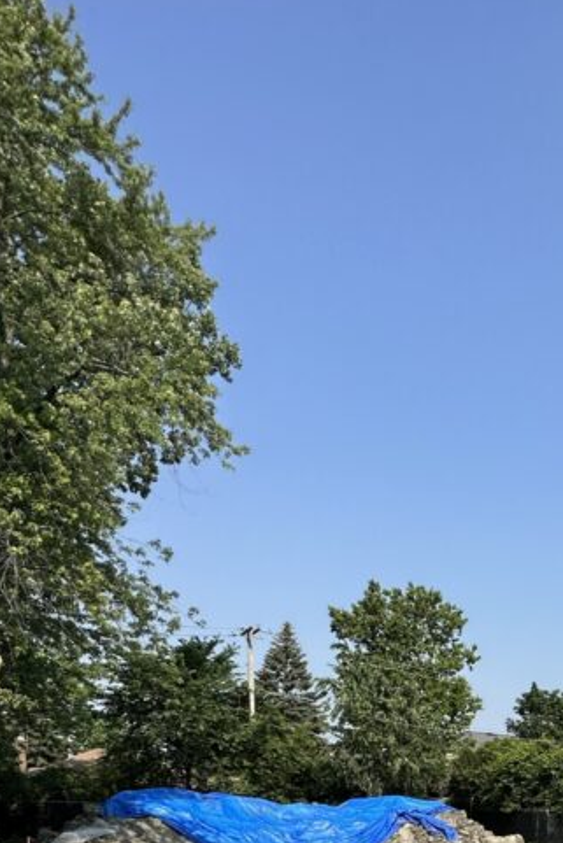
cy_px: 848
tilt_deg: +2.9
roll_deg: -1.8
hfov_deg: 36.4
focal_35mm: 31
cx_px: 609
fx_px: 727
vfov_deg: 49.0
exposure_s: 1/2959
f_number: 2.2
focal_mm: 2.22
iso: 50
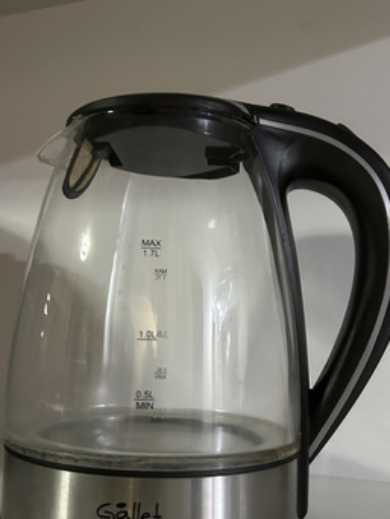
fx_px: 570
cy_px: 285
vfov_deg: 48.9
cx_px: 184
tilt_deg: +2.9
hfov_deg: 37.8
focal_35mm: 38
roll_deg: -1.5
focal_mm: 5.7
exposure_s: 1/40
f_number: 1.5
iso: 640
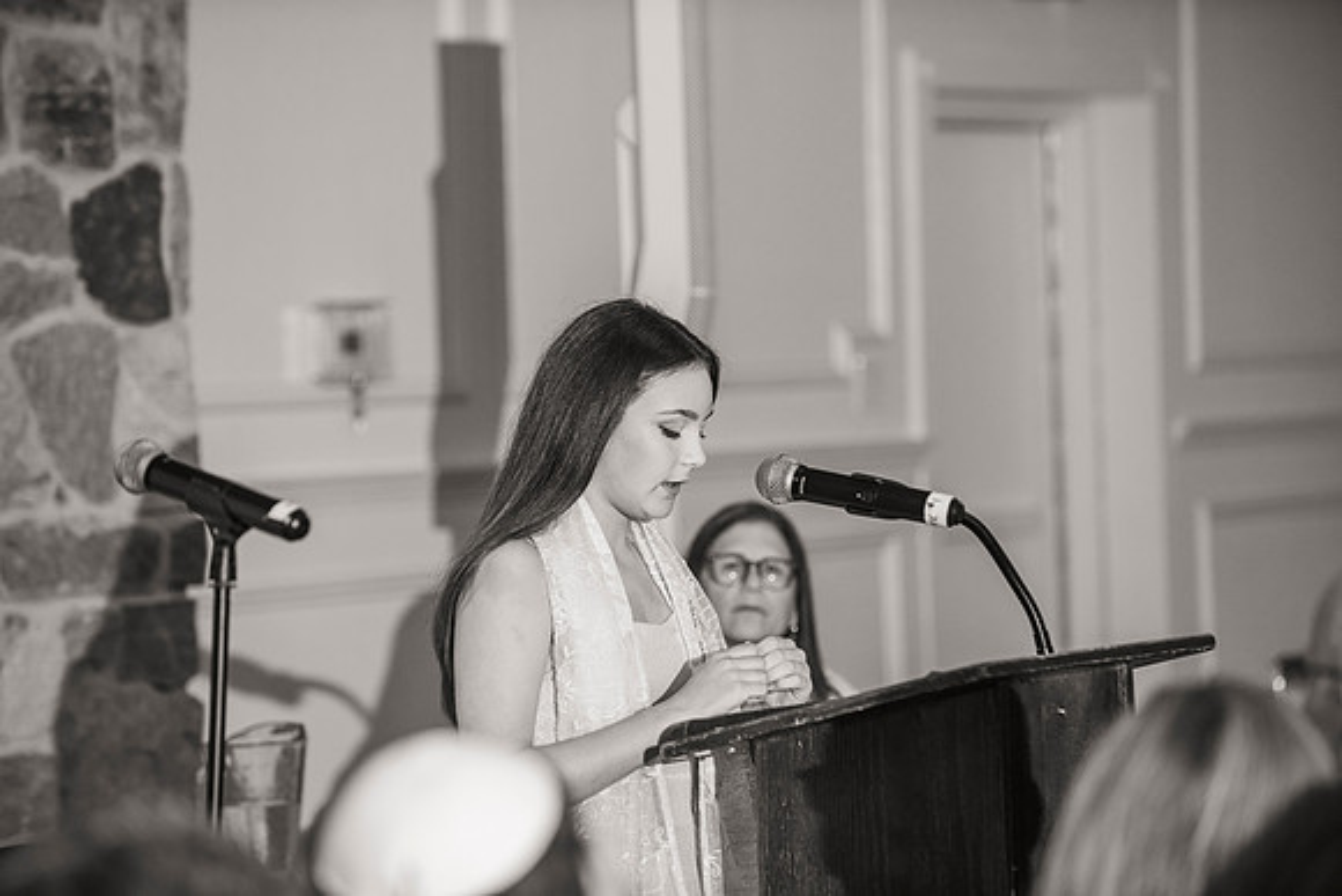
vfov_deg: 9.2
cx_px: 671
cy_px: 448
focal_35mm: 150
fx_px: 5593
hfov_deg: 13.7
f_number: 3.5
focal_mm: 150
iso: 800
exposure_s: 1/125
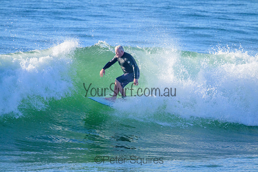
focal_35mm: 800
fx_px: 5734
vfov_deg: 1.7
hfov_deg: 2.6
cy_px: 86
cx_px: 129
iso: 1250
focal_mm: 800
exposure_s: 1/2000
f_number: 11
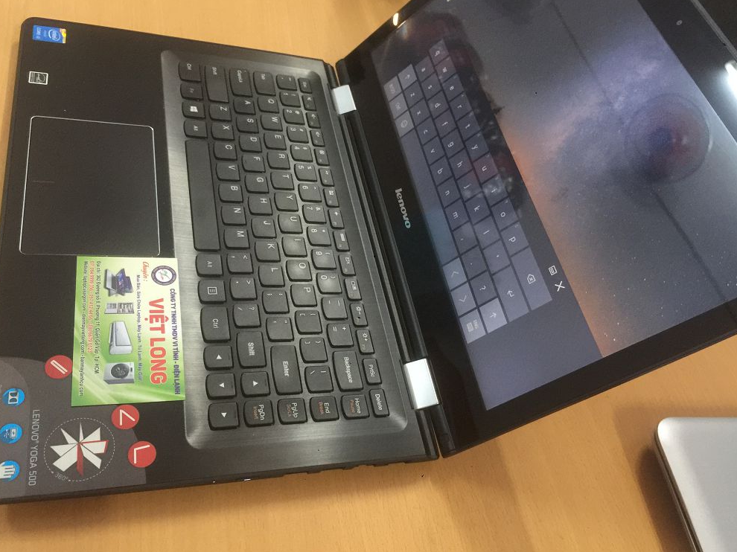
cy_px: 269
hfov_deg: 60.0
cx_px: 360
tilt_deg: -48.8
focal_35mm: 30
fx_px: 639
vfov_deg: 46.8
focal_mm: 4.15
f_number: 2.2
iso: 160
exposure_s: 1/17
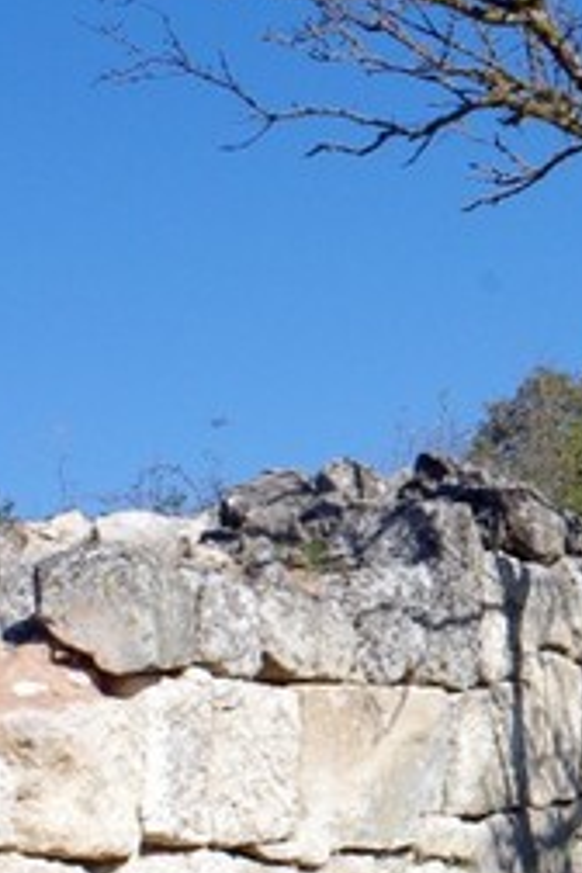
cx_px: 946
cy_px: 381
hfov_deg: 8.9
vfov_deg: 13.7
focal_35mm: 150
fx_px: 3637
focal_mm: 28
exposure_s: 1/125
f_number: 14
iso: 200
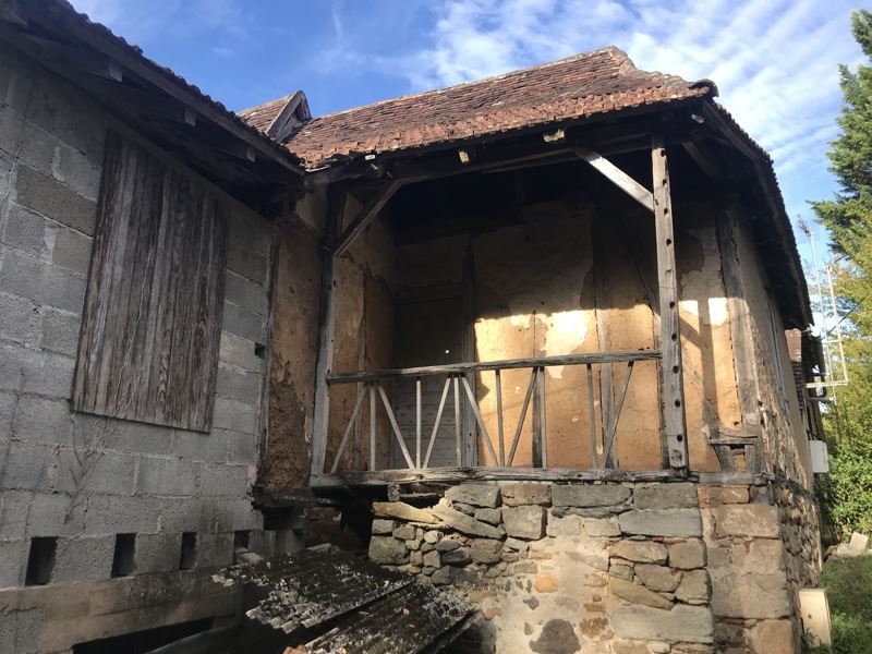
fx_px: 705
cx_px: 436
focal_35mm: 28
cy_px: 327
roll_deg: -1.3
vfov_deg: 49.7
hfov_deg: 63.4
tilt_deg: +16.1
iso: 20
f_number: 1.8
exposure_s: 1/563
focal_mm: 3.99
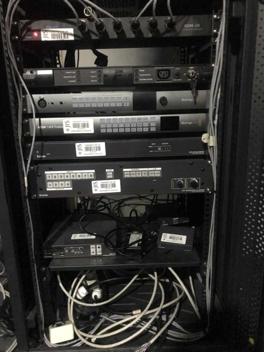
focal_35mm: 28
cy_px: 176
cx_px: 132
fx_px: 285
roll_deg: +1.9
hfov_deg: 49.7
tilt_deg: -14.4
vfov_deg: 63.4
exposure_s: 1/4
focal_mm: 3.99
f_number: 1.8
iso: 160
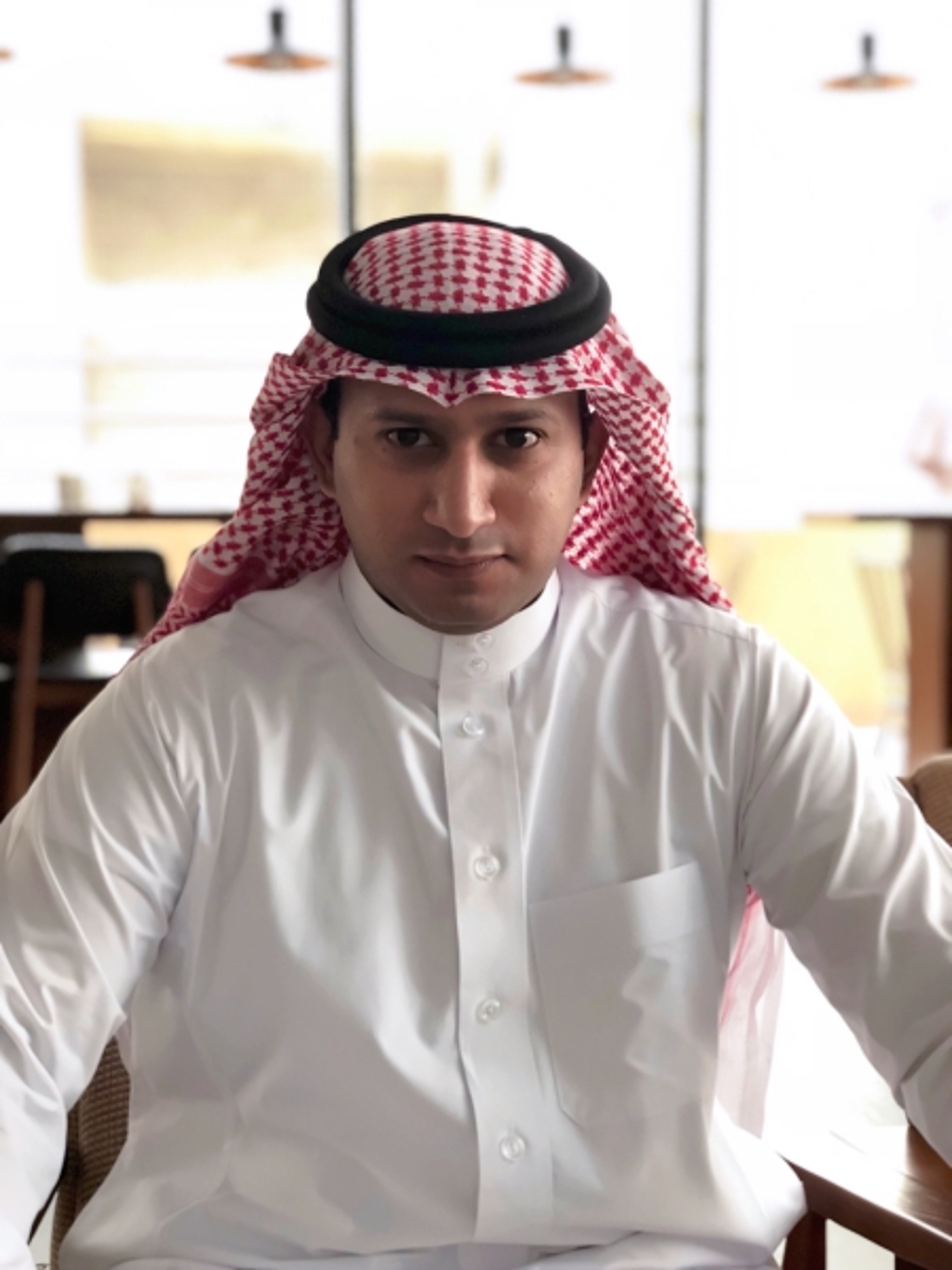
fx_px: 2090
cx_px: 476
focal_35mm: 57
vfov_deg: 33.8
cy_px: 635
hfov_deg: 25.7
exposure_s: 1/50
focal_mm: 6.6
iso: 320
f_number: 2.8
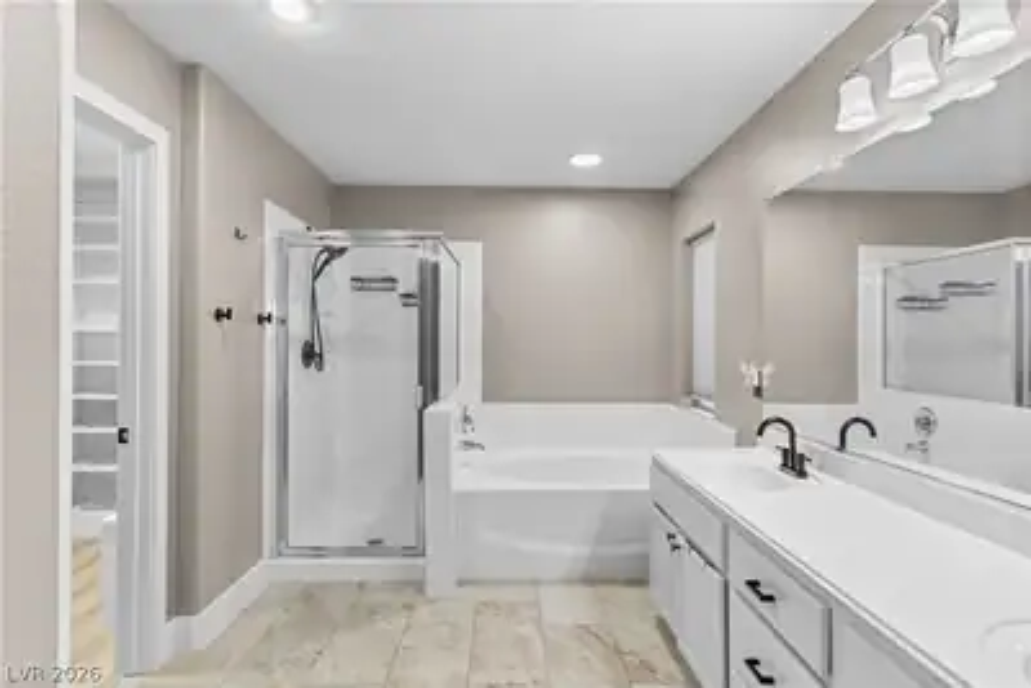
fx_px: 516
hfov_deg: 90.0
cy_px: 344
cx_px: 516
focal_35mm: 18
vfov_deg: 67.4
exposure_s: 1
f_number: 8
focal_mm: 18
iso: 400
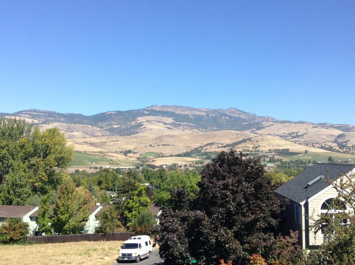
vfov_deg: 32.8
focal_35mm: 44
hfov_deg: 42.9
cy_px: 140
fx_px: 451
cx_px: 205
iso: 32
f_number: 2.4
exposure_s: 1/752
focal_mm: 3.3
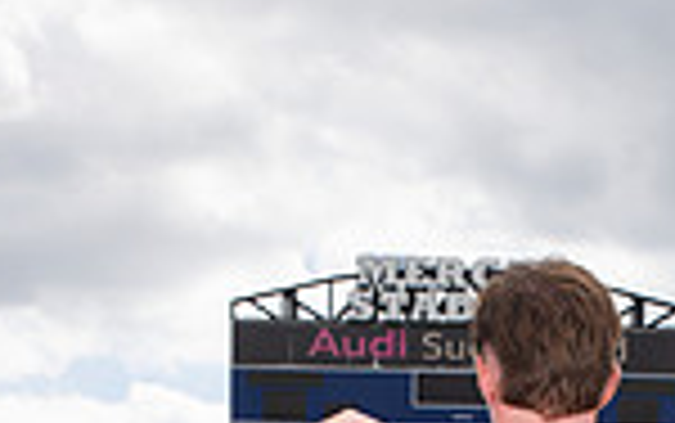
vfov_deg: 10.8
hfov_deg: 19.3
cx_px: 504
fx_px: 1970
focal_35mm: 107
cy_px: 954
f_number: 7.1
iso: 125
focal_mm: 35
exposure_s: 1/400
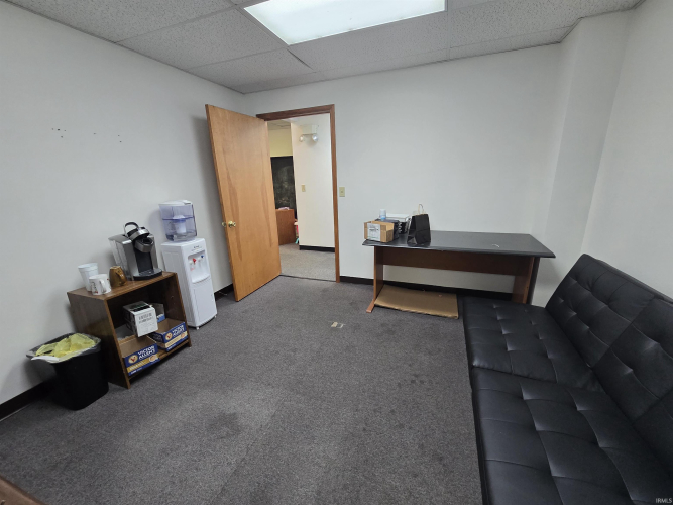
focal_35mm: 13
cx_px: 336
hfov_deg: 106.2
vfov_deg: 89.9
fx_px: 253
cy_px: 252
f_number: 2.2
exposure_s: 1/60
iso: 200
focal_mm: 2.2
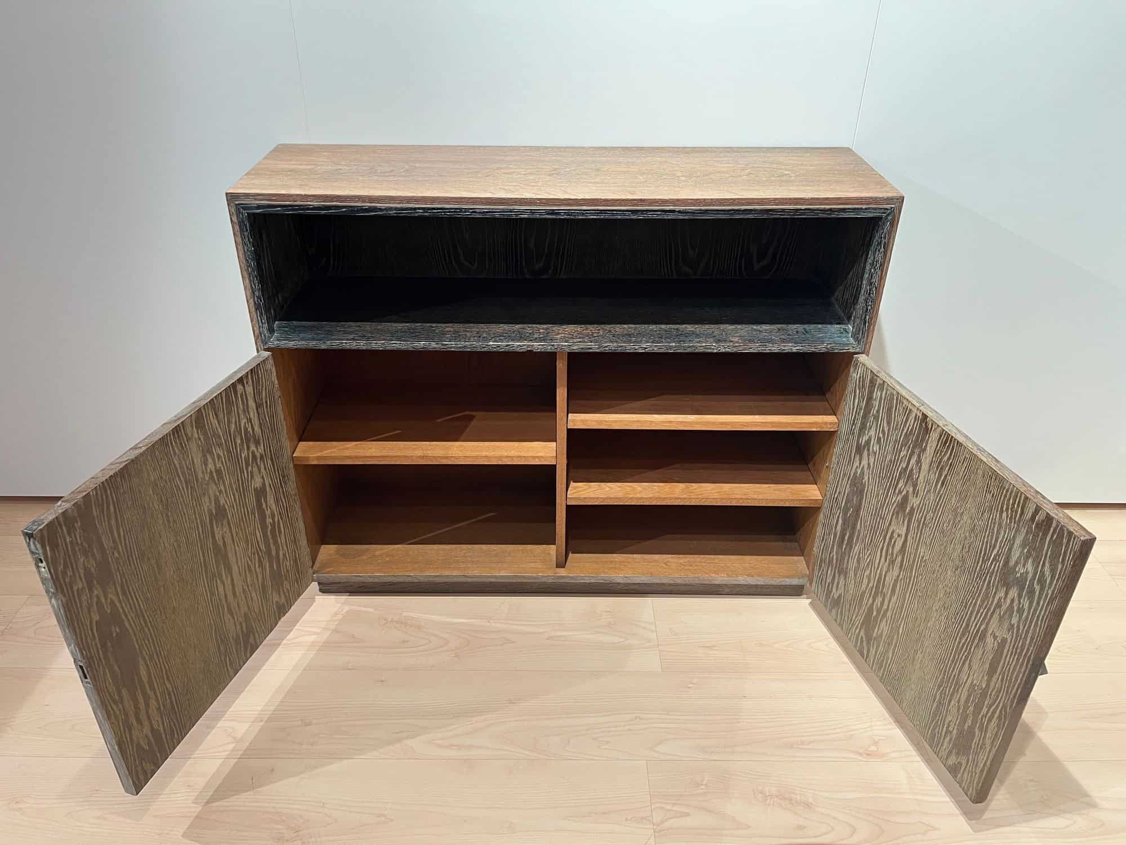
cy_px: 422
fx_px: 846
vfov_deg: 53.1
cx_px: 563
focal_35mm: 26
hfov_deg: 67.3
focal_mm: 5.7
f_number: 1.5
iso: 80
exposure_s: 1/50
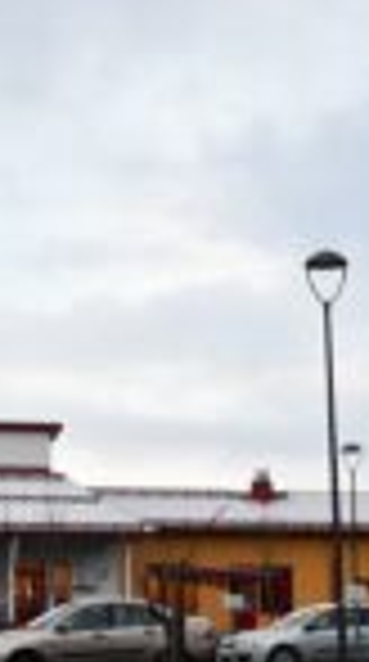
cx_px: -108
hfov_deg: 11.4
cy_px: 511
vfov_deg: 20.6
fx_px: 1803
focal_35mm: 103
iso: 640
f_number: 5.6
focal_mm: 24
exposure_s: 1/125
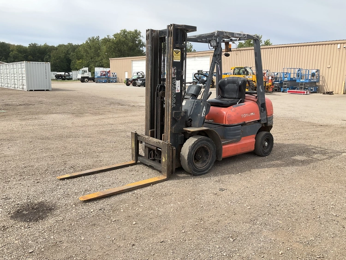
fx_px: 290
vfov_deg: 48.3
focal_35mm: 29
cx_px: 173
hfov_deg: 61.6
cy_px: 130
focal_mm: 3
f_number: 1.8
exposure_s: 1/1412
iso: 25
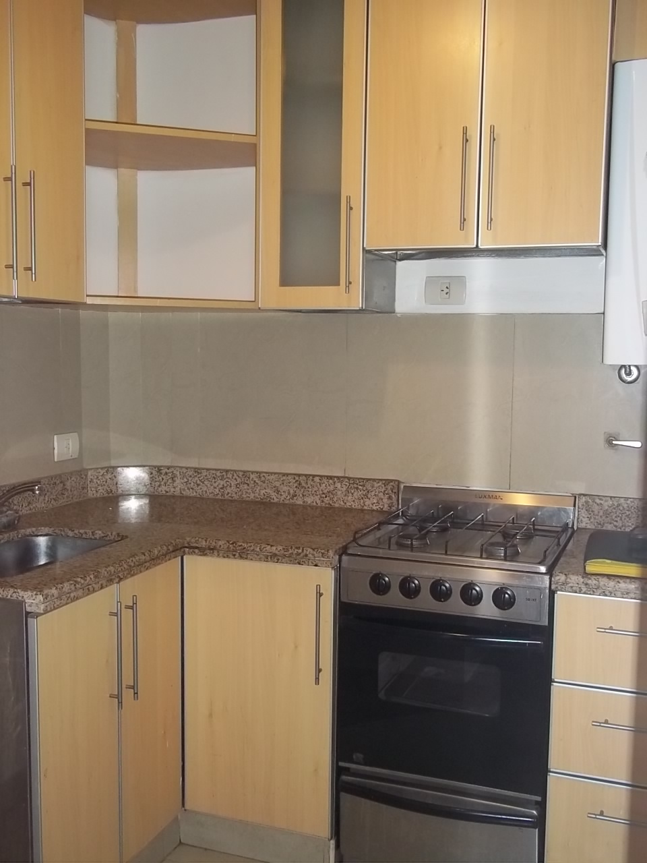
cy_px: 432
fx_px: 897
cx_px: 324
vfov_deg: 51.4
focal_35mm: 36
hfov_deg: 39.7
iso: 160
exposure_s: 1/30
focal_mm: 6.5
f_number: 3.1
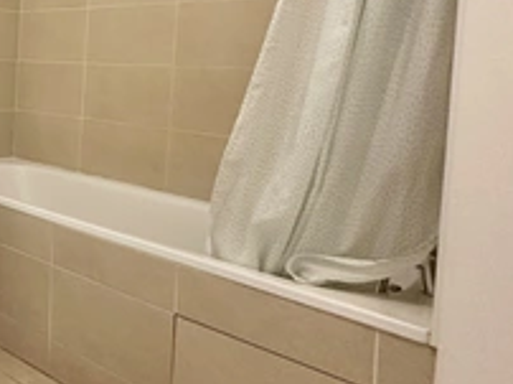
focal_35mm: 37
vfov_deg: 37.4
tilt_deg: -2.1
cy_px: 84
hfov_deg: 37.0
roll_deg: -2.1
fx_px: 548
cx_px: -116
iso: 320
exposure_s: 1/50
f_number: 2.2
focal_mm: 2.22
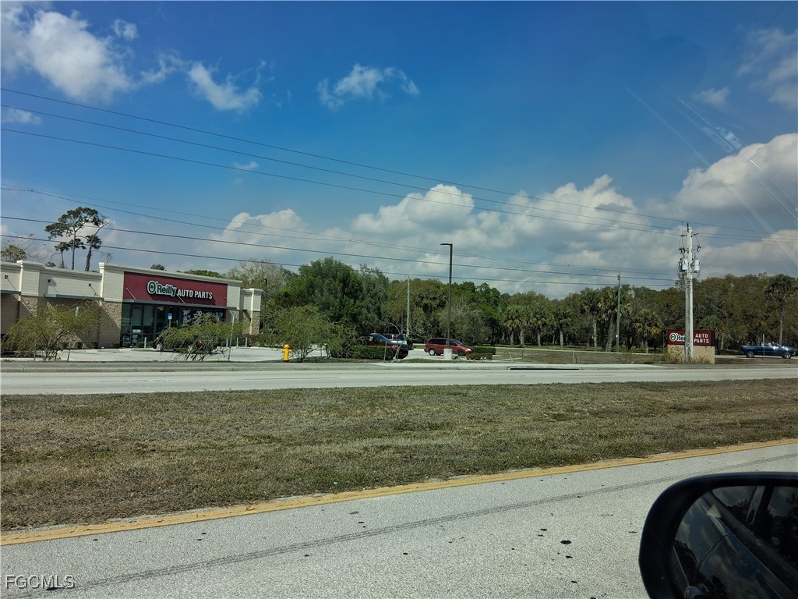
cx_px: 399
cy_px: 300
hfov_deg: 67.3
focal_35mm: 26
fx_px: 599
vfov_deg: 53.1
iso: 25
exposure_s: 1/120
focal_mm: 3.98
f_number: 1.8
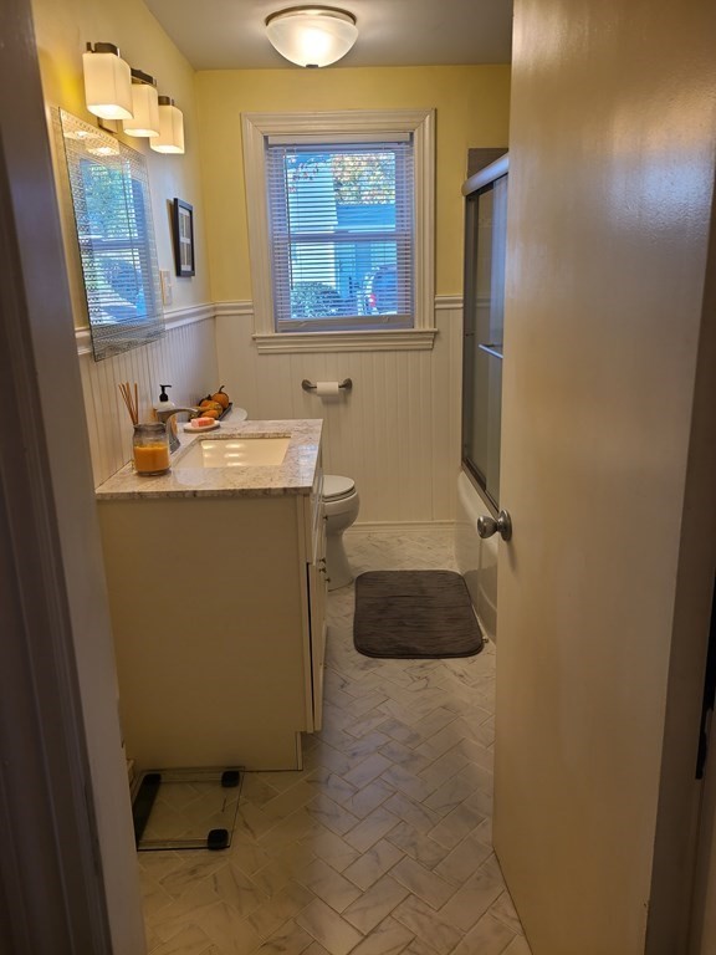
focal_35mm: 26
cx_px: 358
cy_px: 478
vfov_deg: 67.3
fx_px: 717
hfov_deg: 53.1
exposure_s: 1/59
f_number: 1.8
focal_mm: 5.4
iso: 40
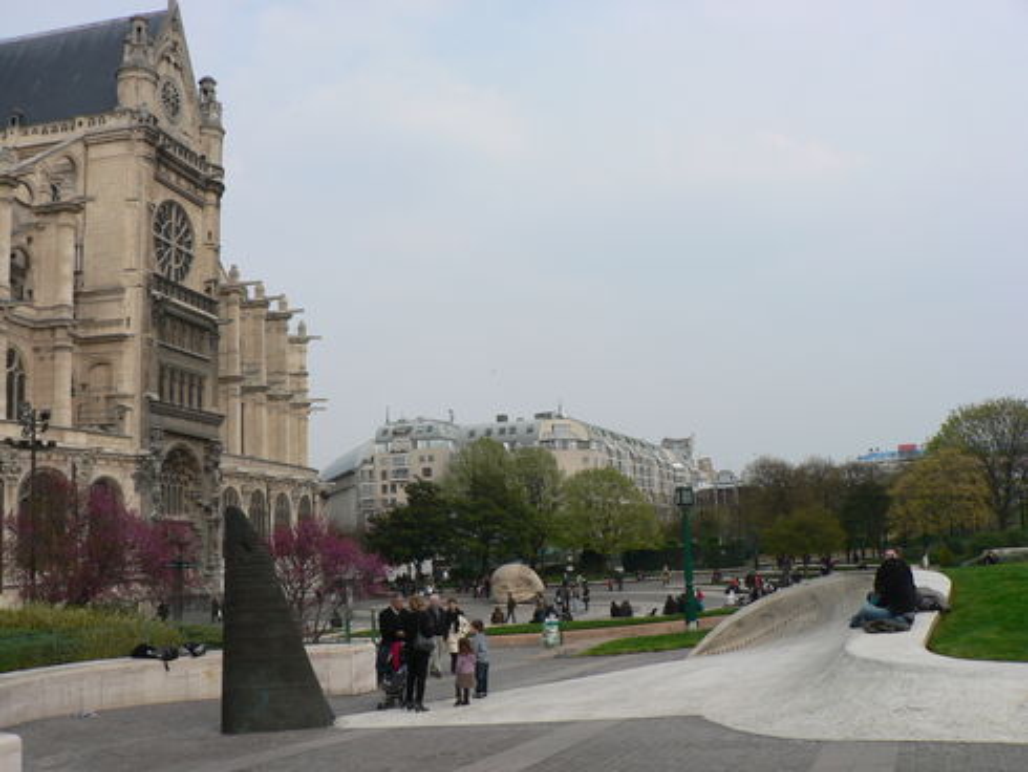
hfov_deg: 52.6
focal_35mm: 35
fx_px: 1040
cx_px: 514
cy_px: 386
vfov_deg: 40.7
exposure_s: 1/320
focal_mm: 6
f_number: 5
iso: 64
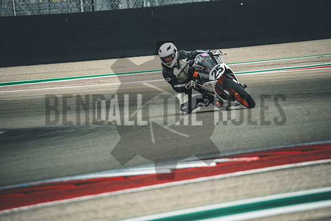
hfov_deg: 3.4
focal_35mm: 600
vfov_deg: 2.3
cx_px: 166
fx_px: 5518
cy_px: 110
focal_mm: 400
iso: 2500
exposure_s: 1/2000
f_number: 5.6
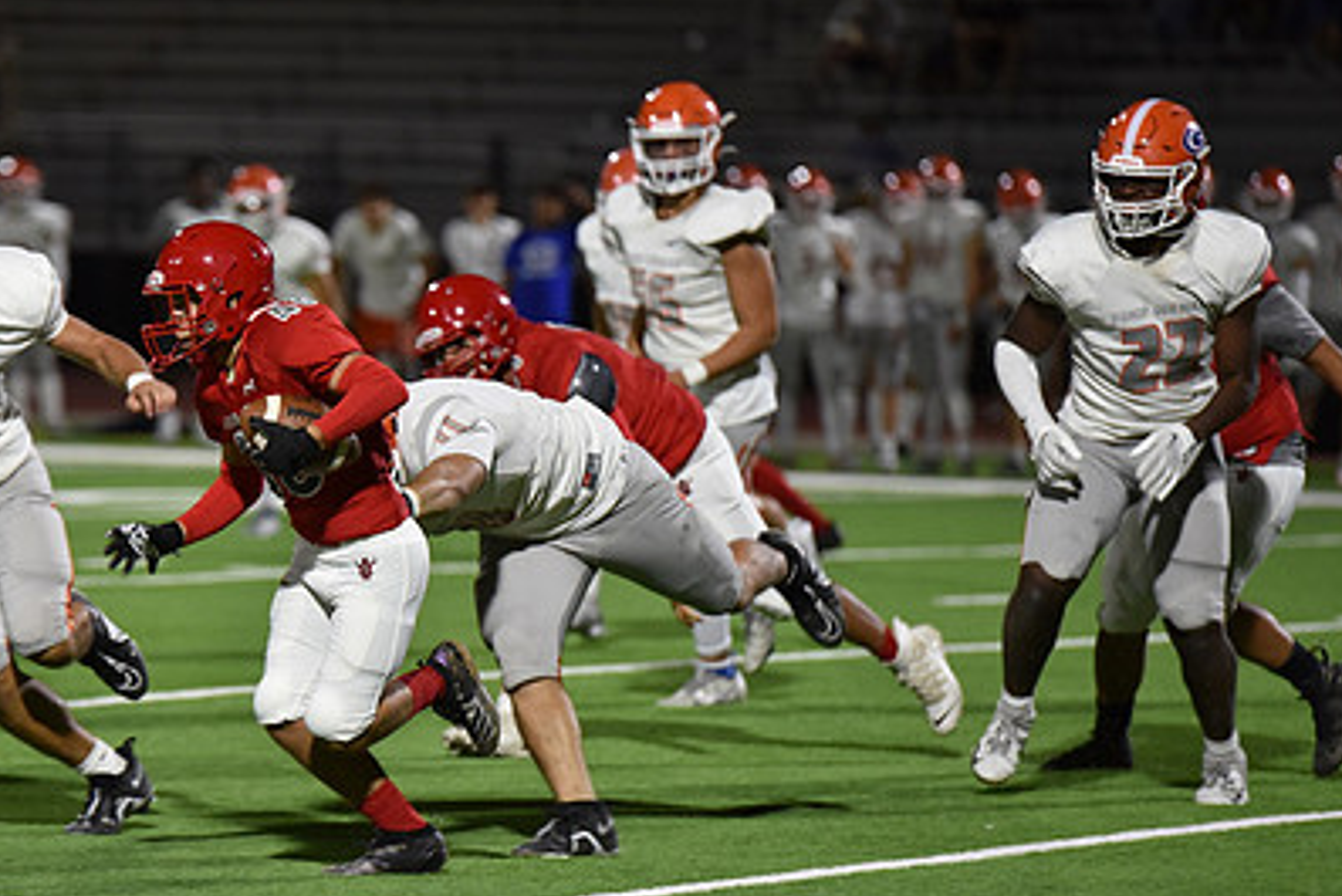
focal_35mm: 292
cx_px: 436
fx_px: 10888
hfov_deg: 7.0
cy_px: 445
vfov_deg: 4.7
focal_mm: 200
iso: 2200
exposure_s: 1/500
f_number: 2.8
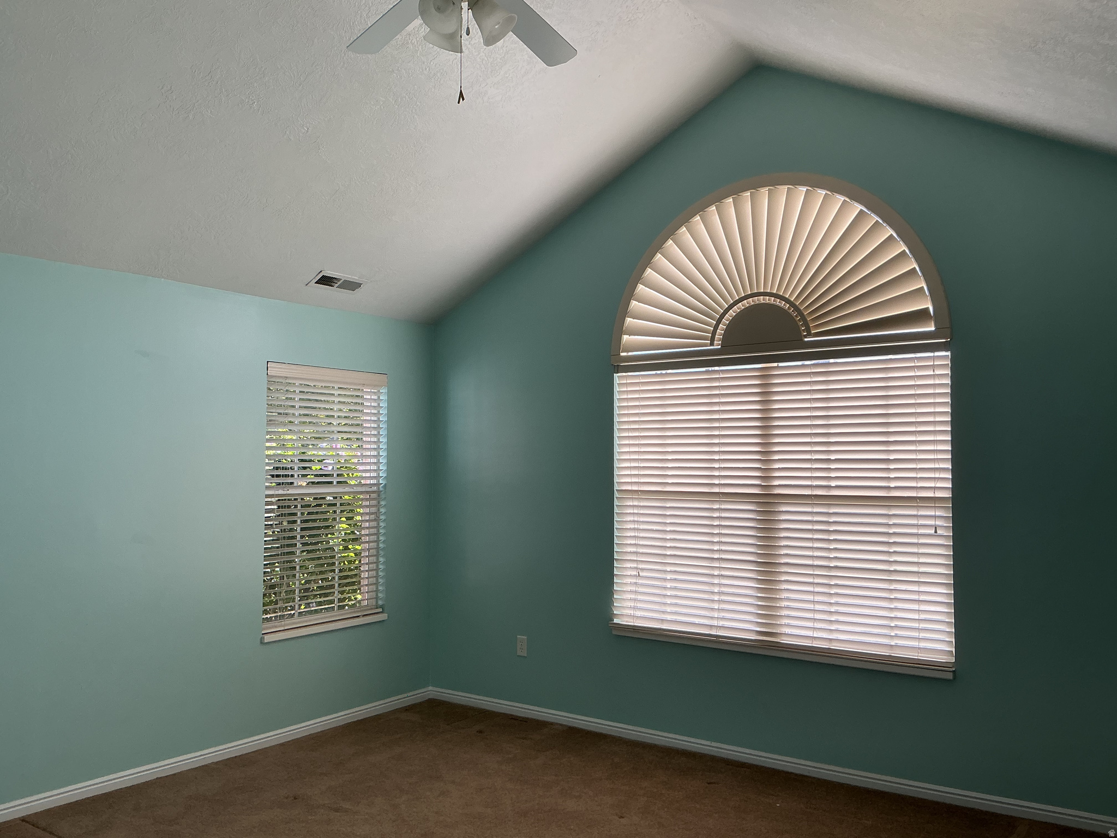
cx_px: 558
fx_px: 936
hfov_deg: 61.7
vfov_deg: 48.2
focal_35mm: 29
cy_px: 419
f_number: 1.8
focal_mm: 3
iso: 25
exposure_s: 1/316
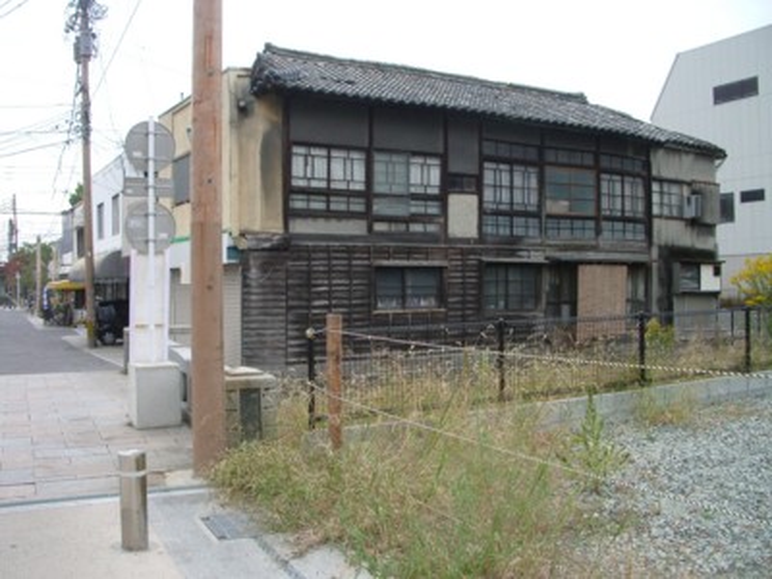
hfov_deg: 52.6
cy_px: 290
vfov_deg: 40.7
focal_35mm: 35
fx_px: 781
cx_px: 386
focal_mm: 5.8
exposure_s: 1/200
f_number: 4.3
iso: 80
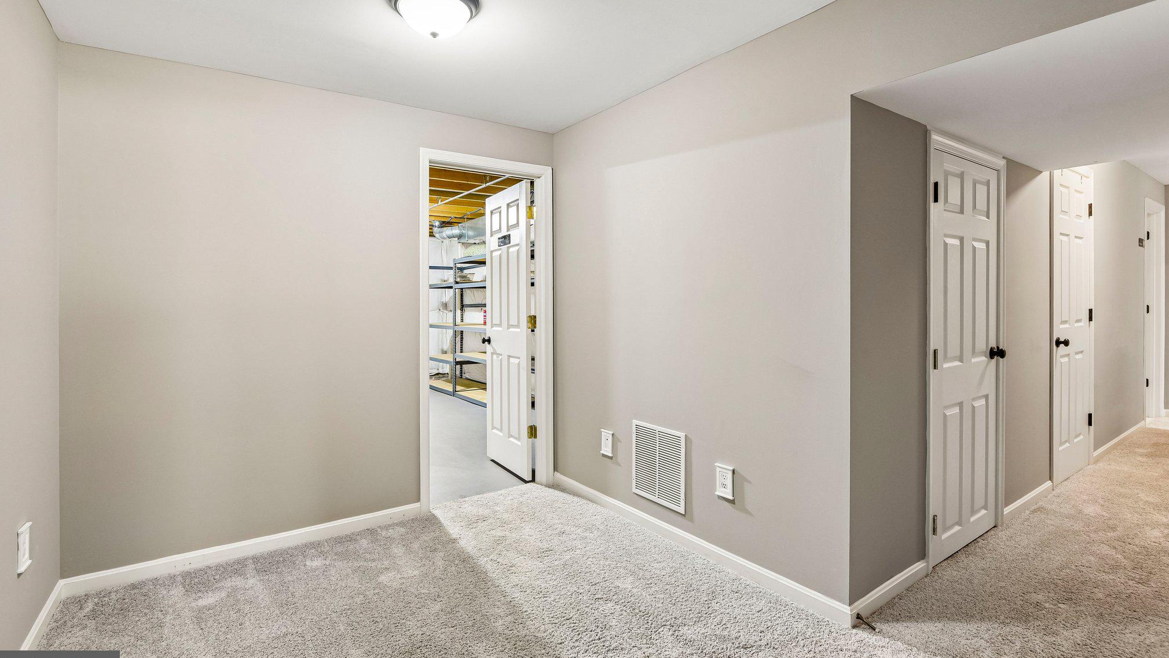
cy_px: 297
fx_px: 527
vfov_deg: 63.8
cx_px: 584
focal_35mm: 17
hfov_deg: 95.9
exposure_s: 1/3.33
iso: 400
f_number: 8
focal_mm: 16
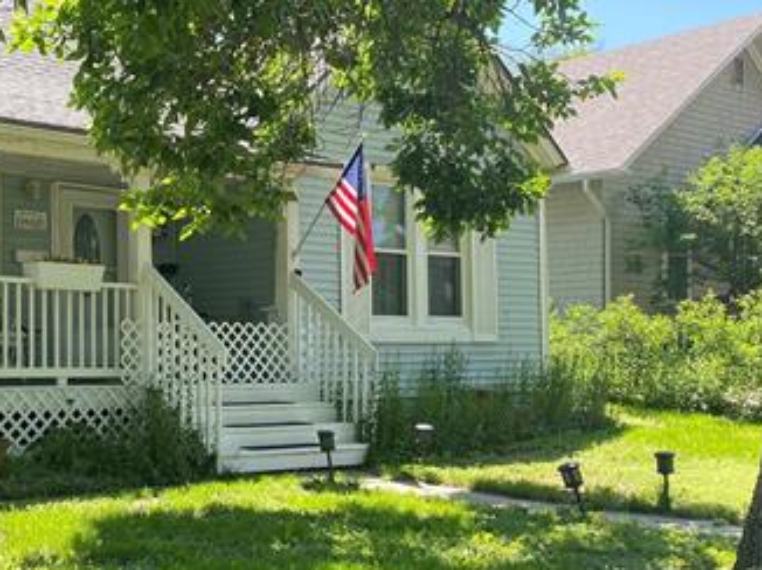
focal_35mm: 51
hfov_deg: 36.5
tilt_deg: -0.2
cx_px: 175
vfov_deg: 28.5
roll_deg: -0.3
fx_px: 1122
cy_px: 333
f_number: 1.8
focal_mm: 4.25
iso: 32
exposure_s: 1/513
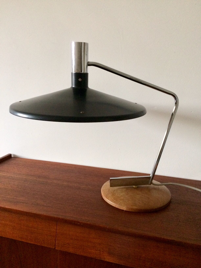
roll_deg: +0.7
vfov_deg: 61.7
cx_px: 100
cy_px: 134
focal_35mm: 29
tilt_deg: -15.4
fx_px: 225
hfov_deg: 48.2
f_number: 2.2
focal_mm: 4.15
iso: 320
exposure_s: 1/33
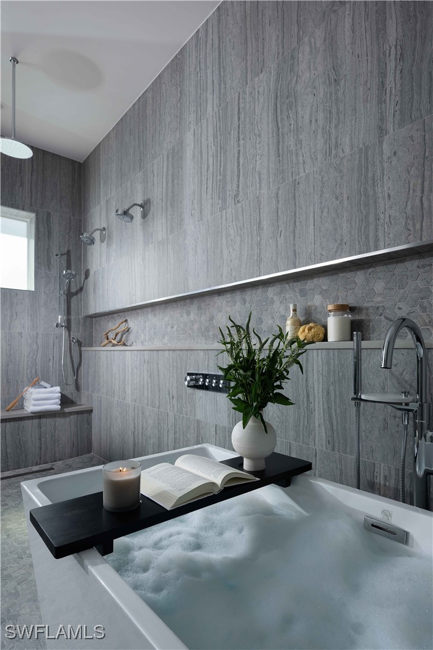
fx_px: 325
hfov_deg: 67.4
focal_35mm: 18
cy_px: 325
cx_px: 216
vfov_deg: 90.0
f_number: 8
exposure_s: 1/100
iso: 160
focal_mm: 18
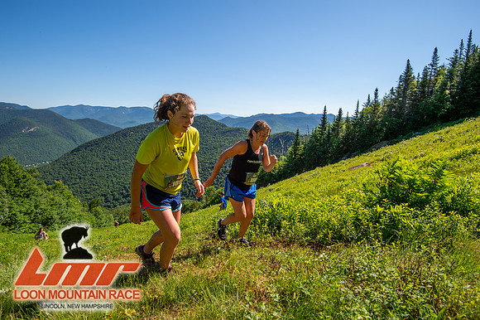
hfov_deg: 86.9
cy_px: 160
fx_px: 253
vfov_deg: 64.5
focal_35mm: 19
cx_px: 240
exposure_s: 1/640
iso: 100
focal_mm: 19
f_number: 5
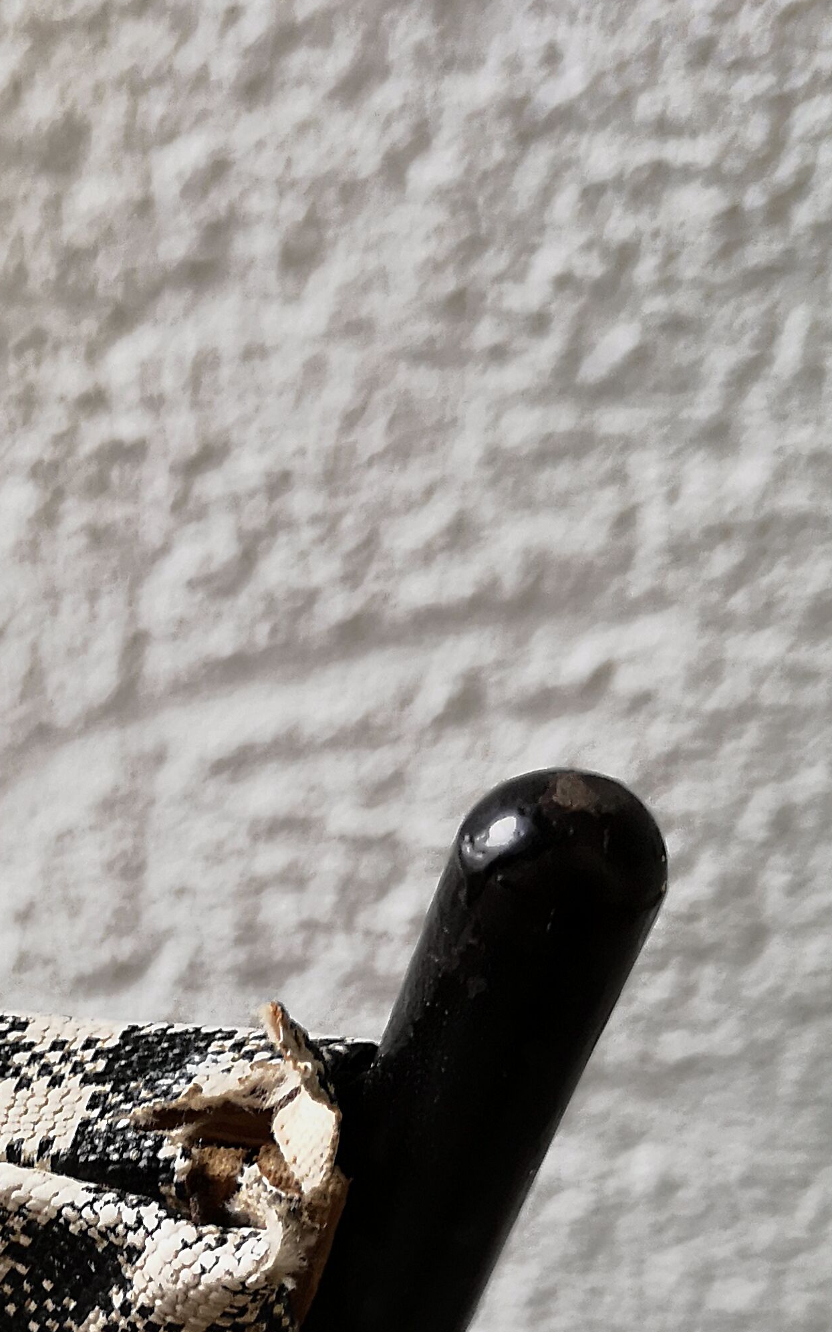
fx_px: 2068
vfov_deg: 33.5
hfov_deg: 21.3
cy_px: 1234
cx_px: -136
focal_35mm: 57
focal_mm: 3.95
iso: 125
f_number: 1.8
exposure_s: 1/50
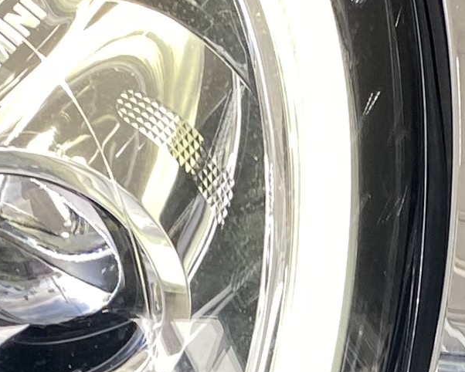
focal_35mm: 170
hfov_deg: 11.3
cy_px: 653
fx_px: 2340
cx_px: 411
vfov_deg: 8.8
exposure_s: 1/120
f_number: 1.8
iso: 40
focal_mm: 4.25
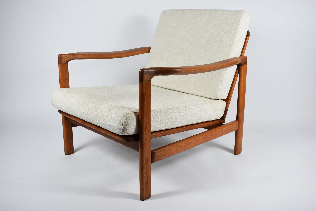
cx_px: 158
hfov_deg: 51.2
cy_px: 106
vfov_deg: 35.6
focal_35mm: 38
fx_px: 329
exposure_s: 1/125
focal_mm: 25
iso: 800
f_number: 5.6
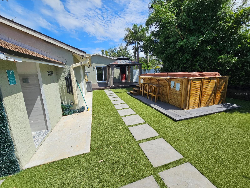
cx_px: 125
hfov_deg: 106.2
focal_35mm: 13
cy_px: 94
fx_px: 94
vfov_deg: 89.9
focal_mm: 2.2
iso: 50
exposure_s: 1/2805
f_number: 2.2
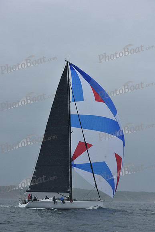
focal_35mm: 82
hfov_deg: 16.7
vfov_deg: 24.8
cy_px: 116
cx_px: 78
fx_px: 529
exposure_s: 1/1000
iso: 320
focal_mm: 82
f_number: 8
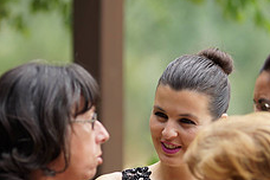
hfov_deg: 6.0
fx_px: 2572
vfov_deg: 4.0
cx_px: 162
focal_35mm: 343
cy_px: 203
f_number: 2.8
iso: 100
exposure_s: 1/400
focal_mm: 135
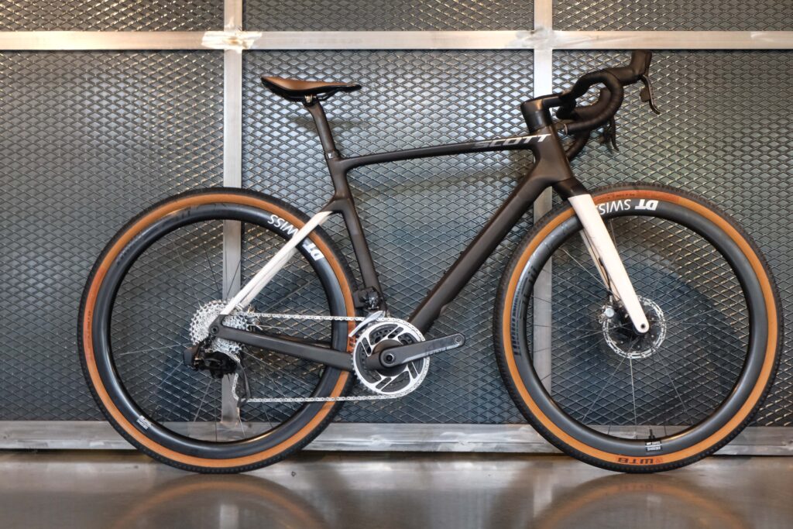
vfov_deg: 28.7
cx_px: 396
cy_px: 264
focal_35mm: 47
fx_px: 1035
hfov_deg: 41.9
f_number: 6.4
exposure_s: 1/26
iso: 2000
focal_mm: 31.5
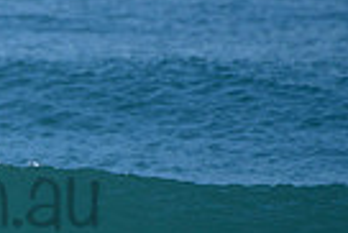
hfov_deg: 1.0
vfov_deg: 0.6
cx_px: -171
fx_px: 20641
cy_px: 168
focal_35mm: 2133
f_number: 5.6
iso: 200
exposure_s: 1/2000
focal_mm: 500
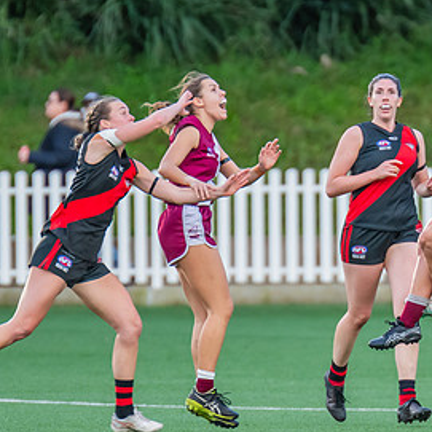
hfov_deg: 1.4
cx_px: 474
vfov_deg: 1.4
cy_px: 194
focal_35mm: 1251
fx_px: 17663
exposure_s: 1/800
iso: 1000
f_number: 4
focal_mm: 420
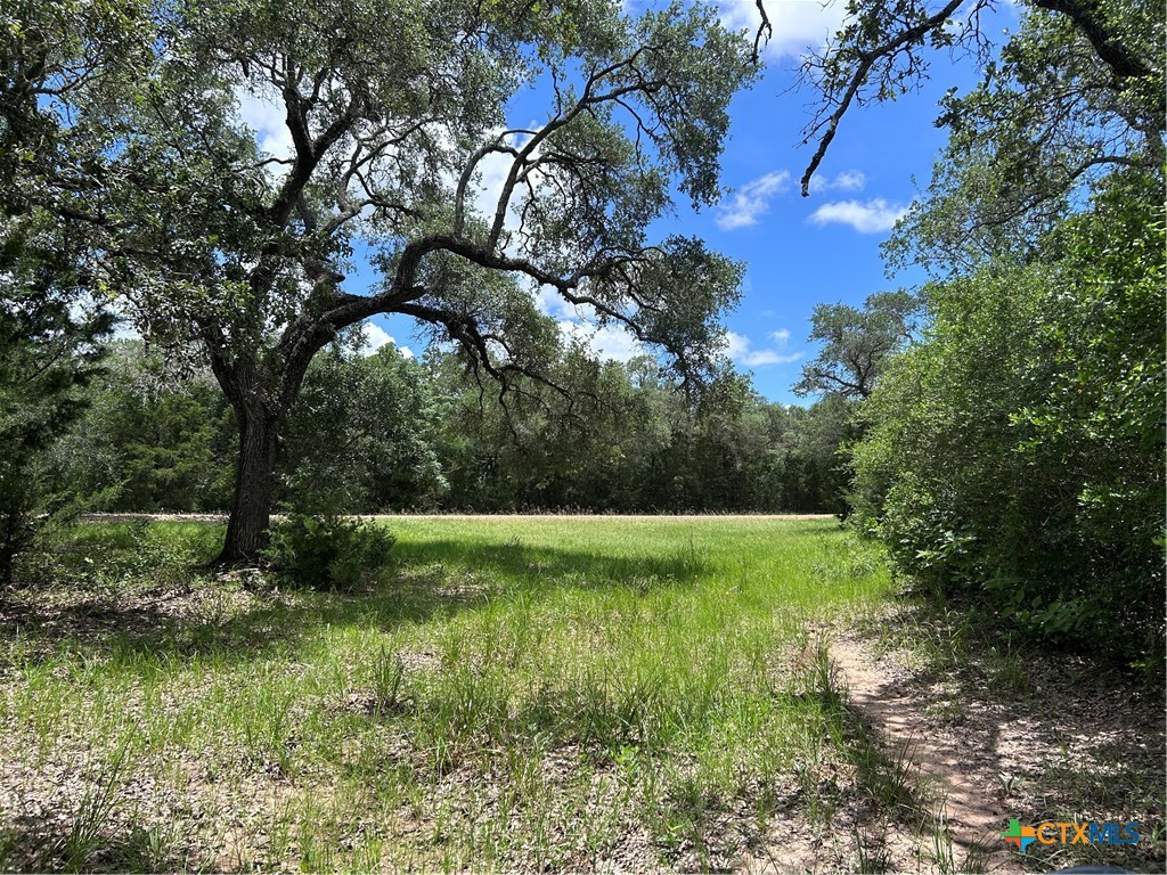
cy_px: 438
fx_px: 877
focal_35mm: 26
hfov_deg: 67.3
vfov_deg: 53.1
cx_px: 584
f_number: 1.5
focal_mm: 5.7
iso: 50
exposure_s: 1/2457
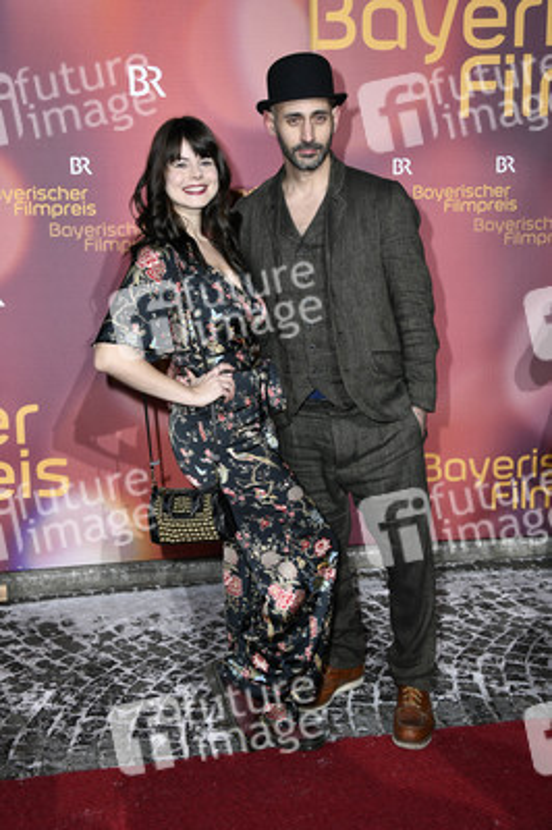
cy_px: 415
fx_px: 922
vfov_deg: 48.5
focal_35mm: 40
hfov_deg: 33.3
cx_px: 276
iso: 500
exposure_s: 1/160
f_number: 6.3
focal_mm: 40
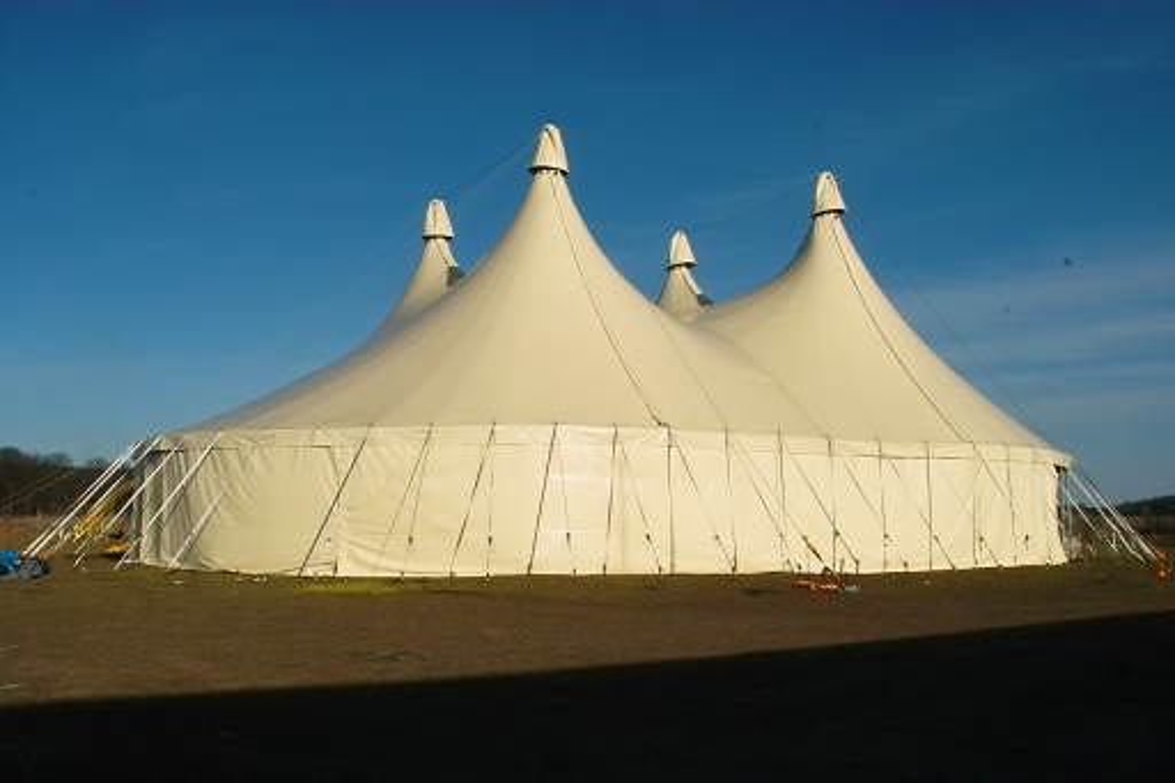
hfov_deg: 55.8
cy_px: 392
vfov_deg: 38.9
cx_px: 588
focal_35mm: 34
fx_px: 1109
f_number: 11
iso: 100
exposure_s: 1/320
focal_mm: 20
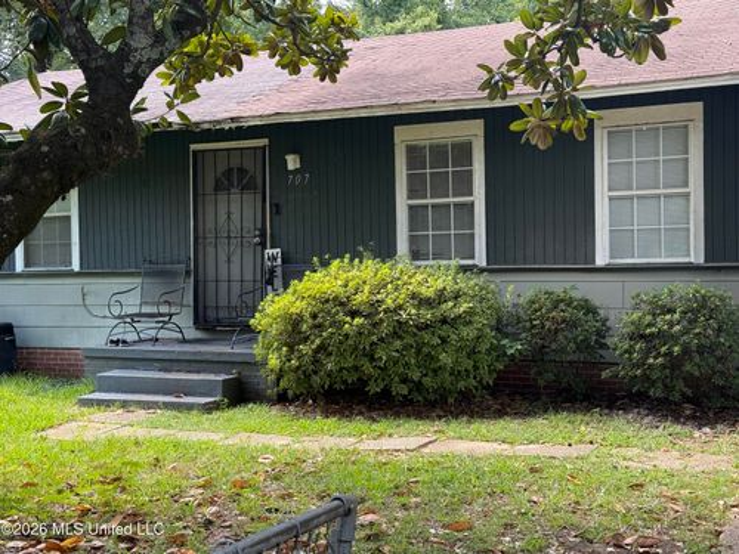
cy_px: 277
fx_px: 1025
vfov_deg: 30.3
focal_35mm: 48
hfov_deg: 39.7
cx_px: 370
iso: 80
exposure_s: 1/209
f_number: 1.78
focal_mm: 6.76
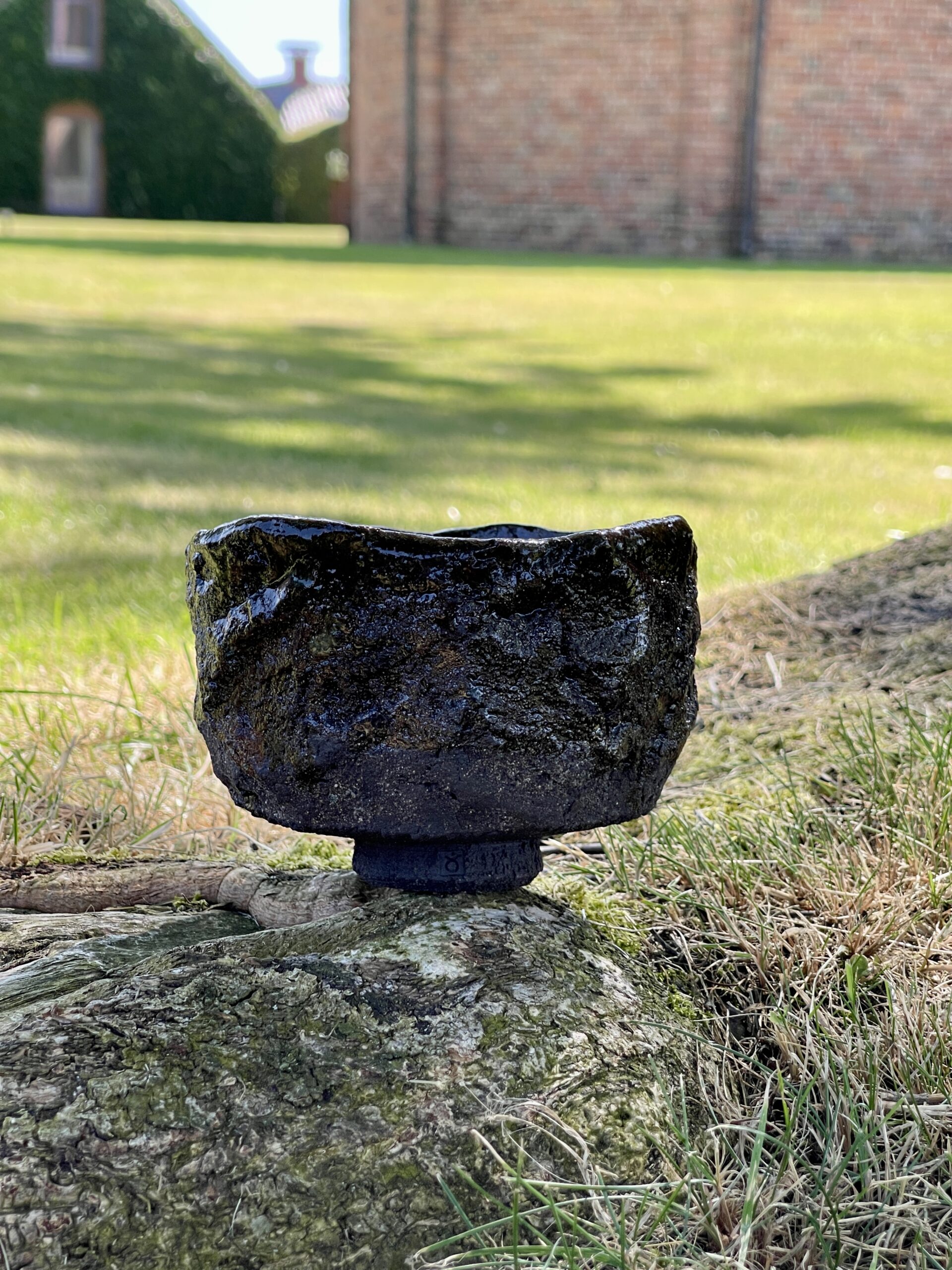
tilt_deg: -8.8
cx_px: 476
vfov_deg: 30.3
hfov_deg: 22.9
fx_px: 2347
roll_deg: -1.7
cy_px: 635
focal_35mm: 64
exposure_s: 1/164
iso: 20
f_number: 2.2
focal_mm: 7.5
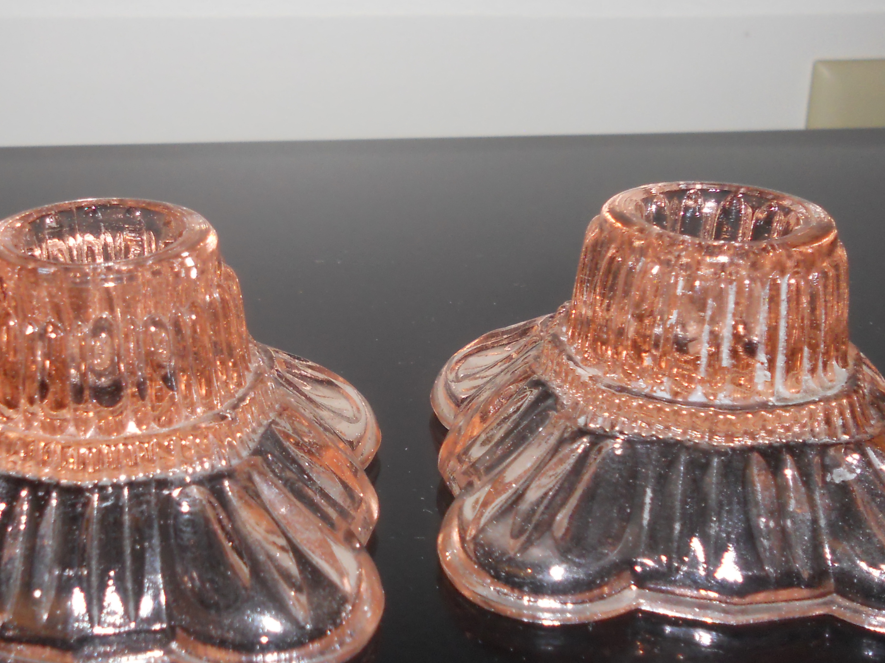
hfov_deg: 34.1
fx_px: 1432
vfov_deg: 26.1
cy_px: 355
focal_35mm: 56
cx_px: 317
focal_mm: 5.8
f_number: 8.8
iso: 200
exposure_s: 1/25
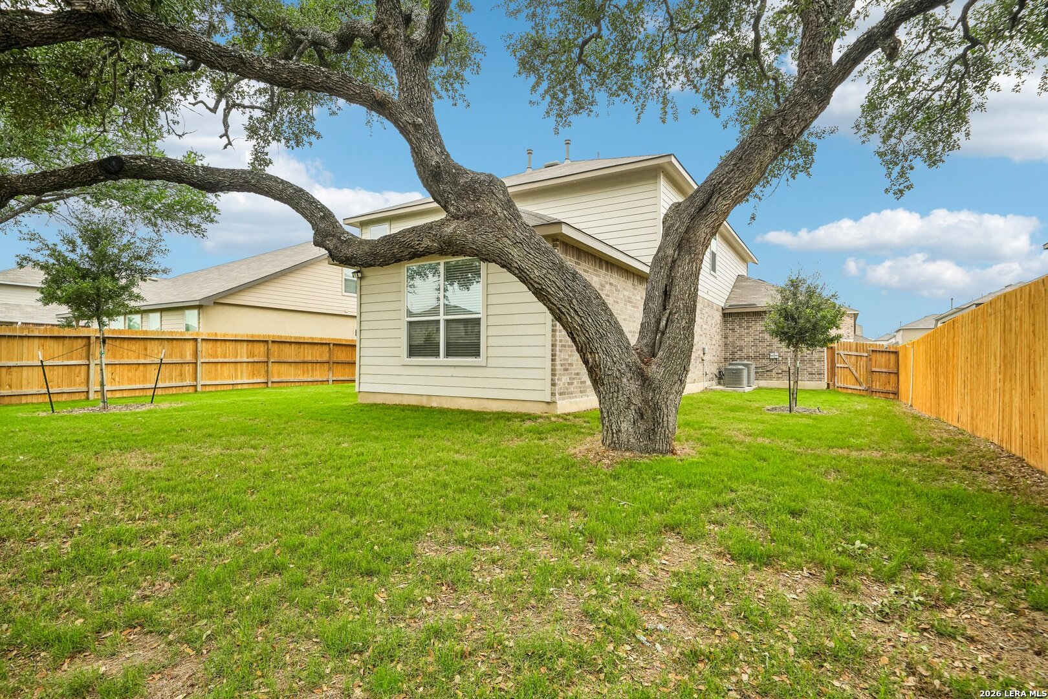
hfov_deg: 93.3
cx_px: 524
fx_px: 495
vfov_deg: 70.4
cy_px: 350
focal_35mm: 17
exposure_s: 1/320
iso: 800
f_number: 8
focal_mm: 17
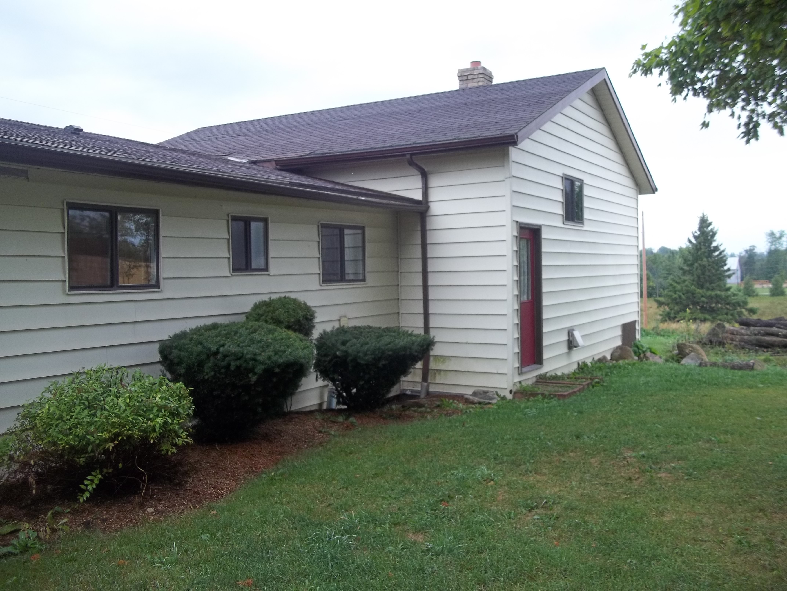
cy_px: 296
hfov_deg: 56.8
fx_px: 728
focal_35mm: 32
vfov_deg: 44.2
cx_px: 394
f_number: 2.9
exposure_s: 1/100
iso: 64
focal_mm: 5.7
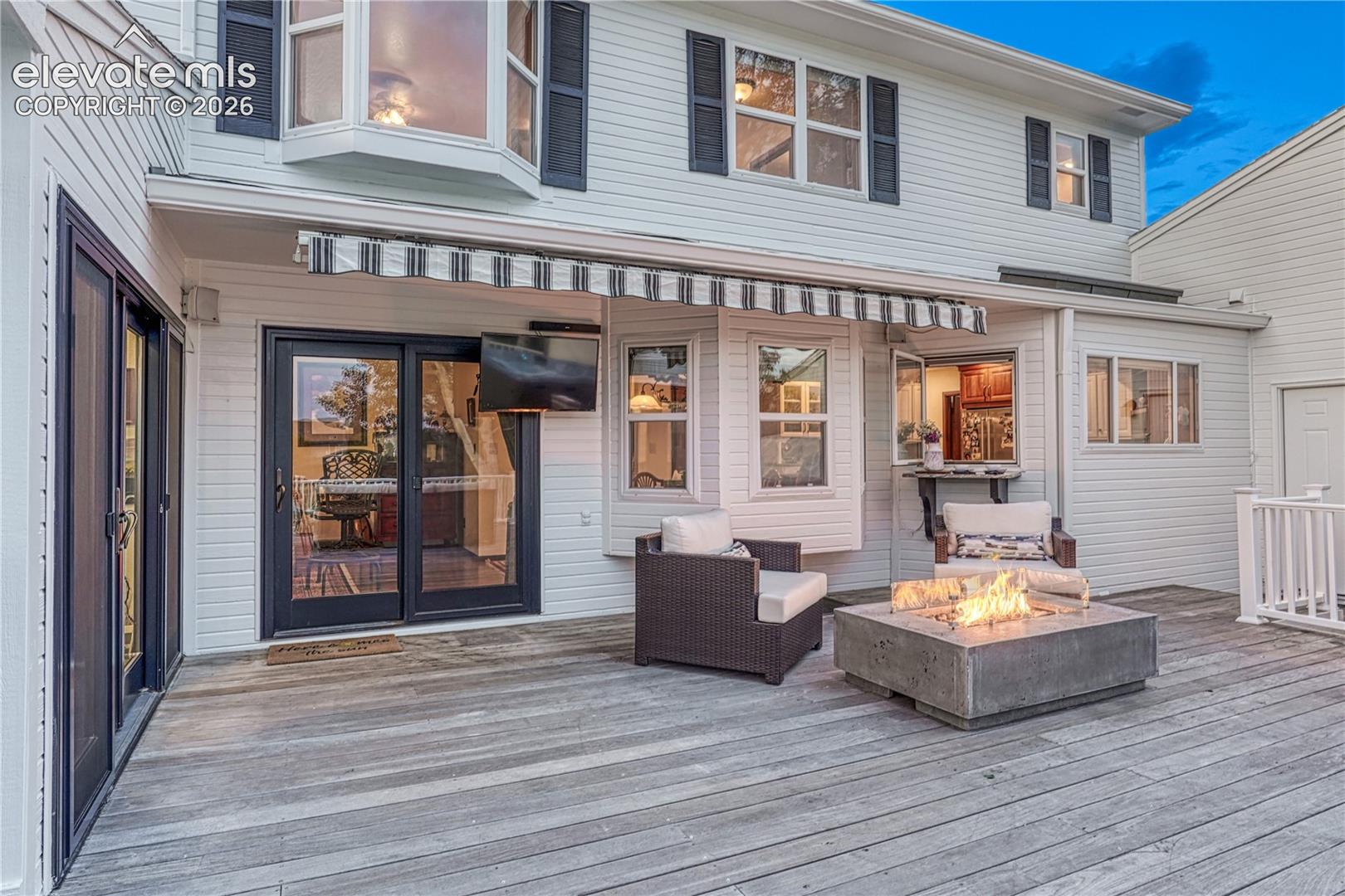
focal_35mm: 20
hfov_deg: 84.0
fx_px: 747
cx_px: 672
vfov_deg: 61.9
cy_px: 448
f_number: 8
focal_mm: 20
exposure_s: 1/13
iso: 800
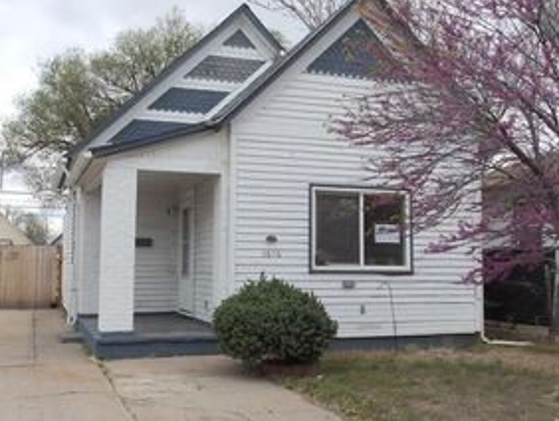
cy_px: 208
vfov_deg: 36.9
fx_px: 630
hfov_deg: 47.8
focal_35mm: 39
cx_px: 270
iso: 80
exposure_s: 1/400
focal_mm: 4
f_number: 4.5
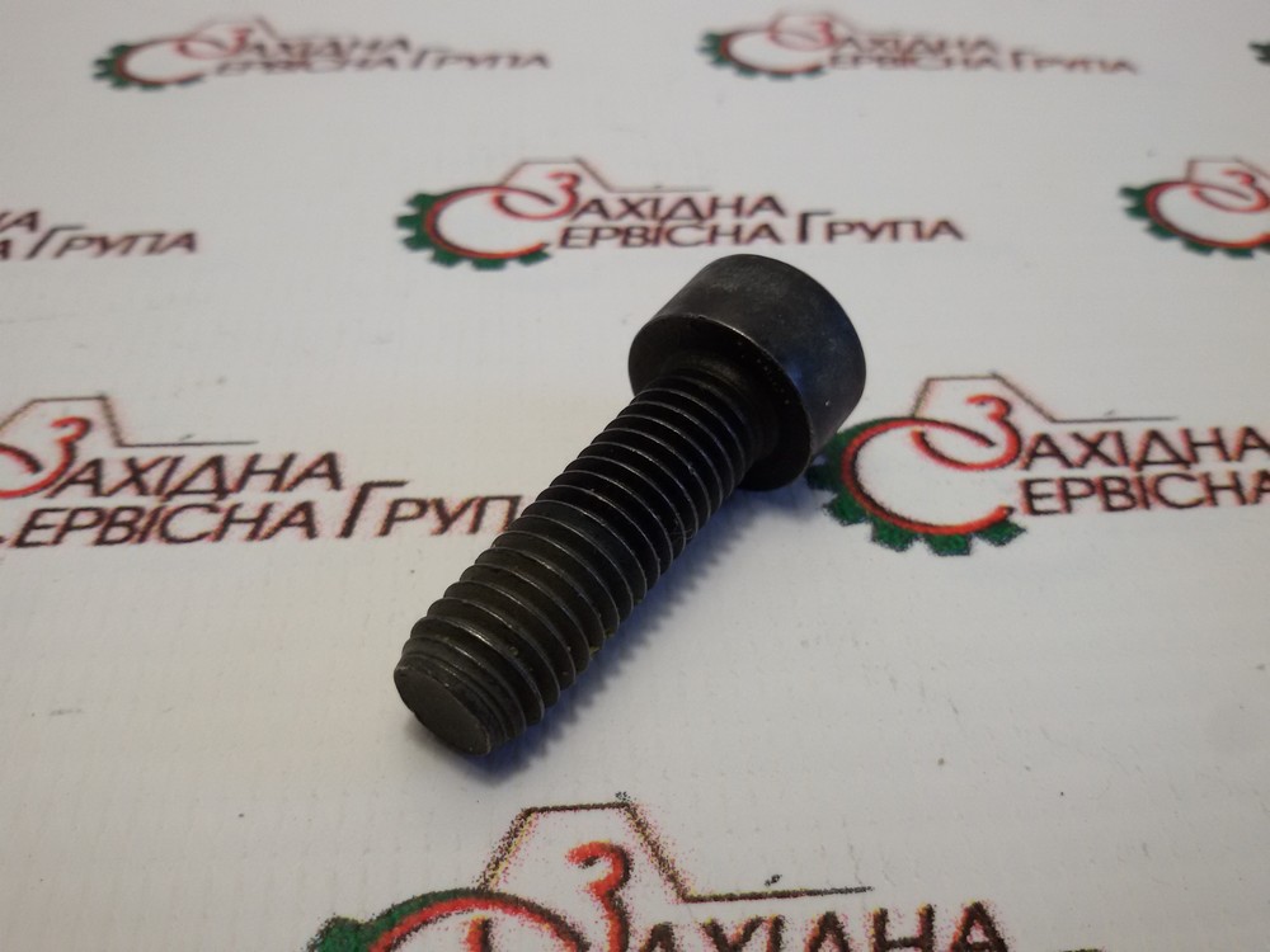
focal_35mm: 31
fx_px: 1137
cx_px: 635
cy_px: 476
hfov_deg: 58.4
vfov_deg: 45.4
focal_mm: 2.93
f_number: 2.4
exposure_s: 1/100
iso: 64
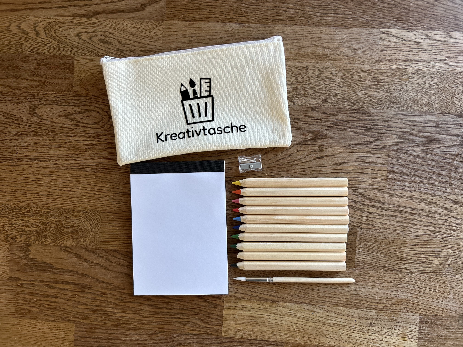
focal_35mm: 26
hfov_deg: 67.3
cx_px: 232
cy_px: 174
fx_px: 348
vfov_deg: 53.1
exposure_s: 1/98
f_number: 1.5
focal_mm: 5.7
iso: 125
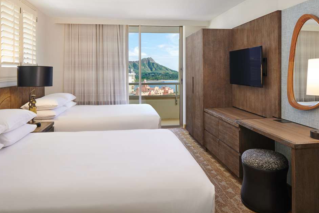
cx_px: 162
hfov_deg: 69.4
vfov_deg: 49.6
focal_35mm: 26
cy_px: 113
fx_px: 230
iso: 100
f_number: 11
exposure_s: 1.3
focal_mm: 24
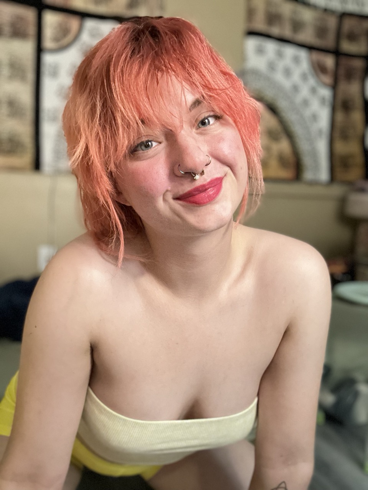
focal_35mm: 30
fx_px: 425
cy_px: 245
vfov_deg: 60.0
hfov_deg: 46.8
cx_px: 184
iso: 640
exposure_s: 1/20
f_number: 1.9
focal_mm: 2.69
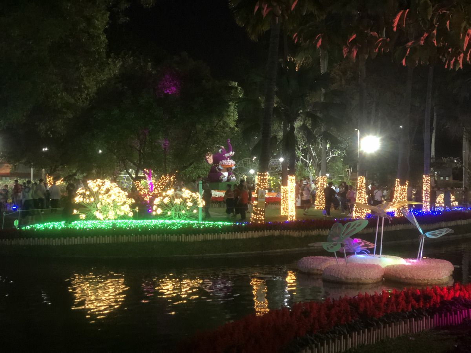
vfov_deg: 28.0
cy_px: 176
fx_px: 708
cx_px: 236
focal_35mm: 52
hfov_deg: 36.8
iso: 160
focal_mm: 6
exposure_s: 1/20
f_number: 2.4
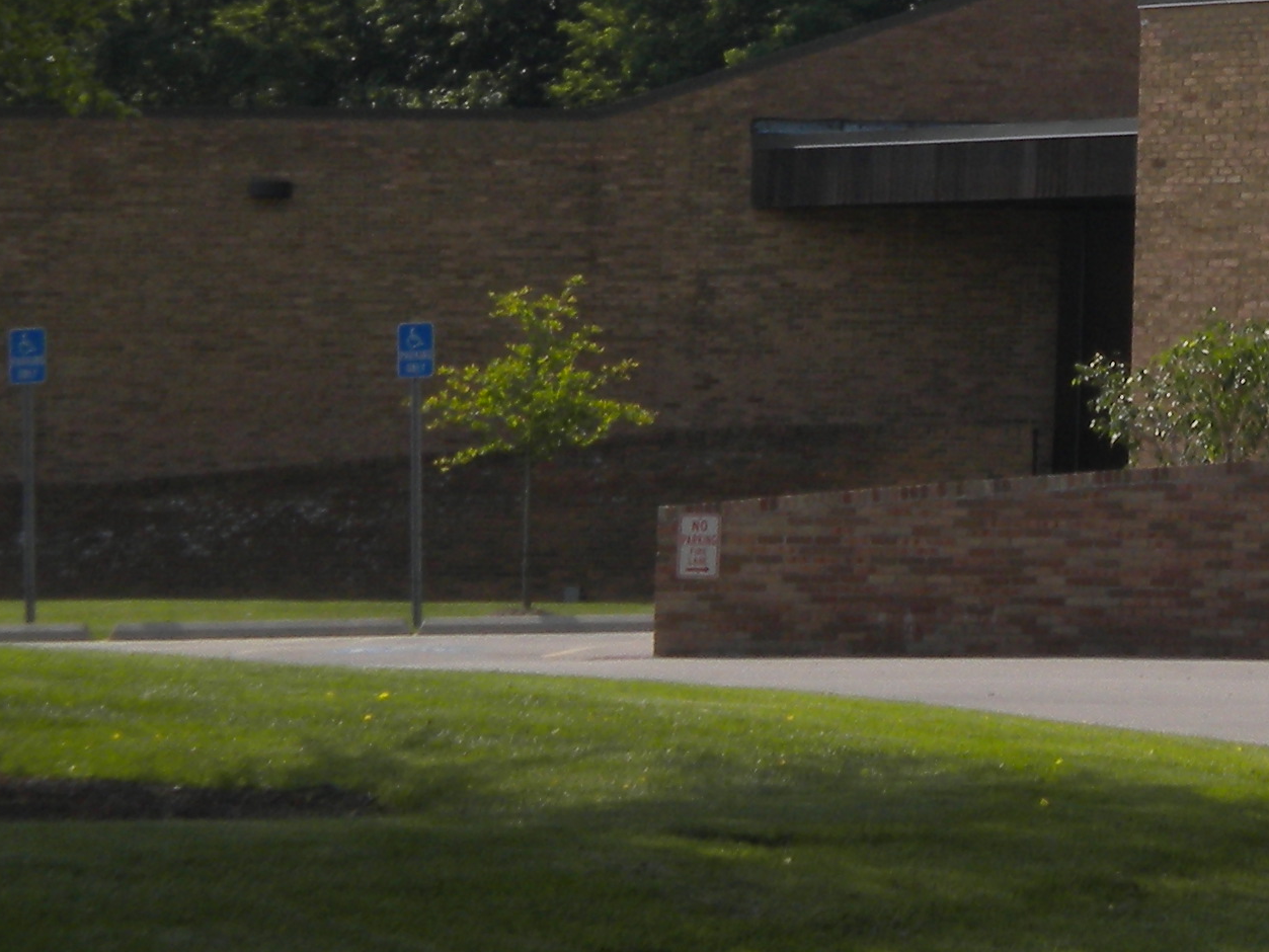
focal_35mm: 198
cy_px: -304
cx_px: 1437
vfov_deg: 7.4
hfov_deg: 9.9
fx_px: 7259
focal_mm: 12.3
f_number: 6.5
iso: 80
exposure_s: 1/392
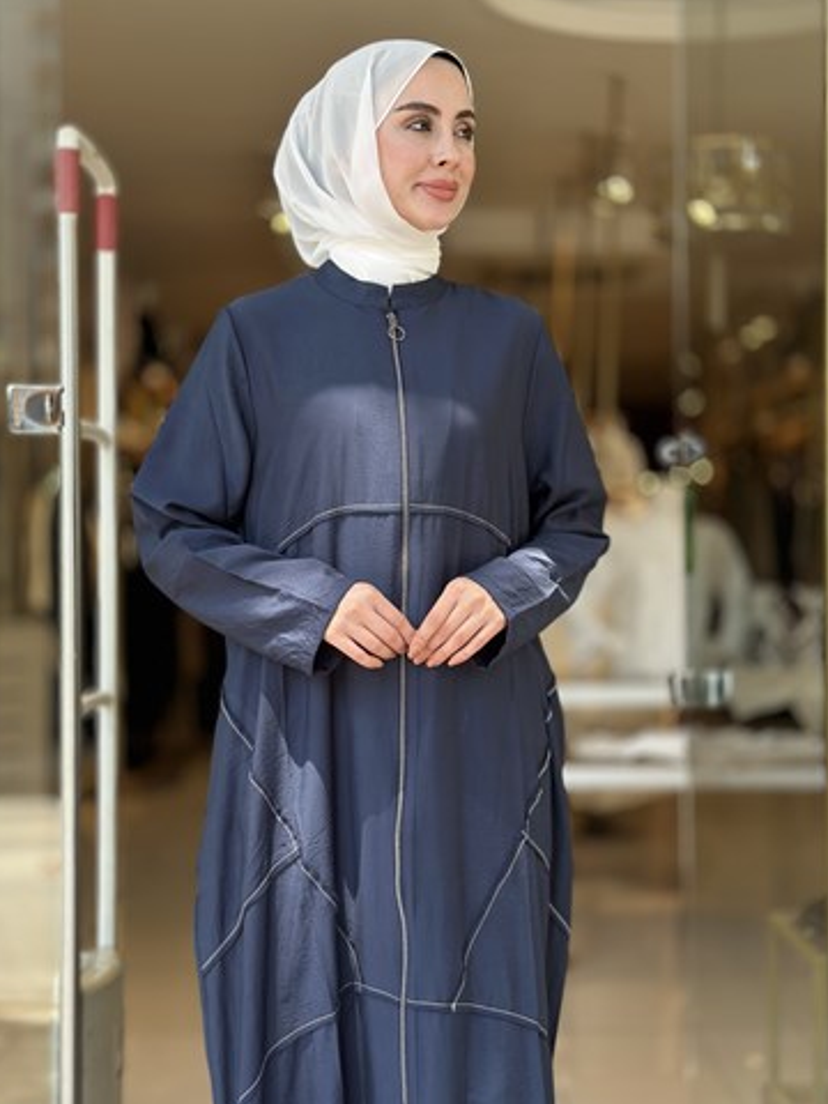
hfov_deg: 28.0
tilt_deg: +0.5
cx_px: 398
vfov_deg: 36.8
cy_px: 545
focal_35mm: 52
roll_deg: -1.0
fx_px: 1658
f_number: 1.78
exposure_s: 1/745
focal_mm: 6.86
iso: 80
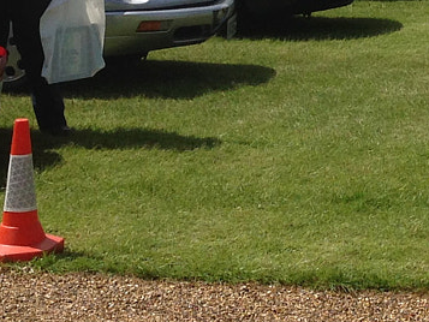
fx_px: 1835
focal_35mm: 148
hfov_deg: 13.2
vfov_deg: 9.7
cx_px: 377
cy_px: -154
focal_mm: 4.12
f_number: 2.4
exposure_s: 1/2358
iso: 50
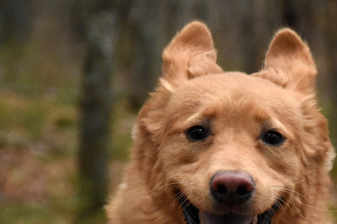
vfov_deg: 4.1
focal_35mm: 332
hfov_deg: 6.2
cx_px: 278
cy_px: 195
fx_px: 3108
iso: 5600
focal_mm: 90
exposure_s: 1/3200
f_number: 5.3
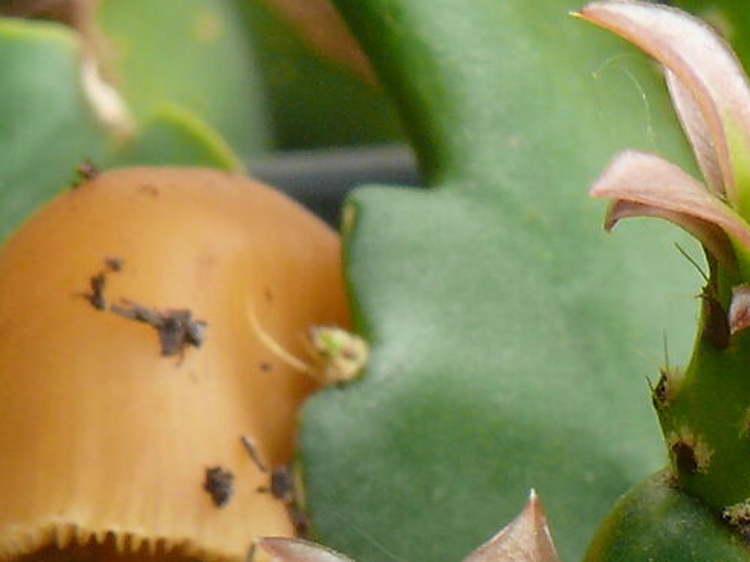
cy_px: 614
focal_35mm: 171
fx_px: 3704
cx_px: 1169
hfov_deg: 11.1
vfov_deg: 8.6
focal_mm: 7.4
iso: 100
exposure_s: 1/25
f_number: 8
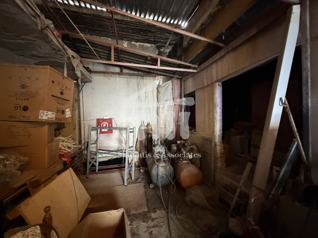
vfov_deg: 85.7
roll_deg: +1.2
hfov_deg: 102.1
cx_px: 159
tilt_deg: +0.2
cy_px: 119
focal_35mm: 14
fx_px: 129
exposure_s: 1/36
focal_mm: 2.22
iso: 1600
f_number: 2.2
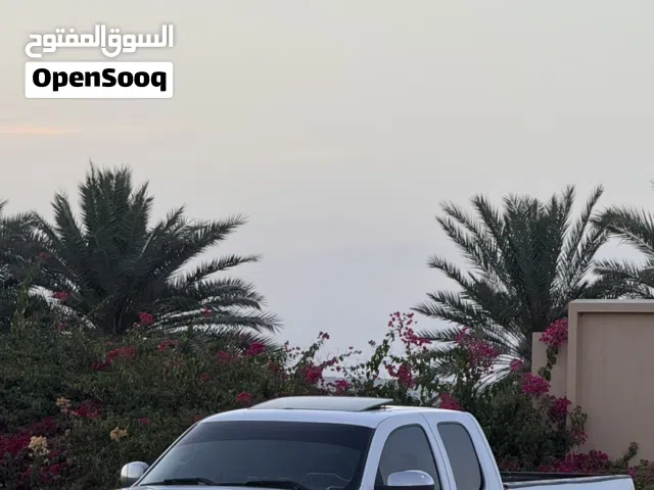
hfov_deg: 16.3
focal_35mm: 121
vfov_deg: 12.2
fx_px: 2286
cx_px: 327
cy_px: 245
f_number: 2.8
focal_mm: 15.66
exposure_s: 1/100
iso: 160
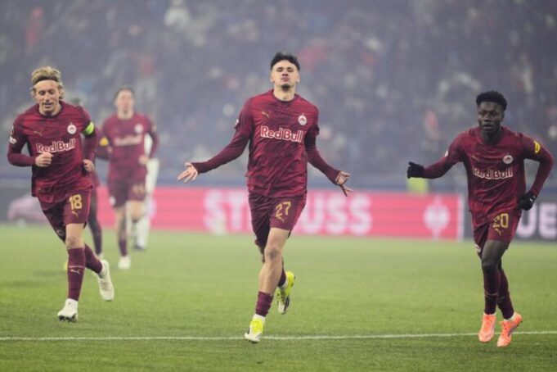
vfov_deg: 4.6
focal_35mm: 300
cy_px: 186
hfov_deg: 6.9
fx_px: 4641
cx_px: 278
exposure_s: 1/1600
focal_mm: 300
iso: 1600
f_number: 2.8
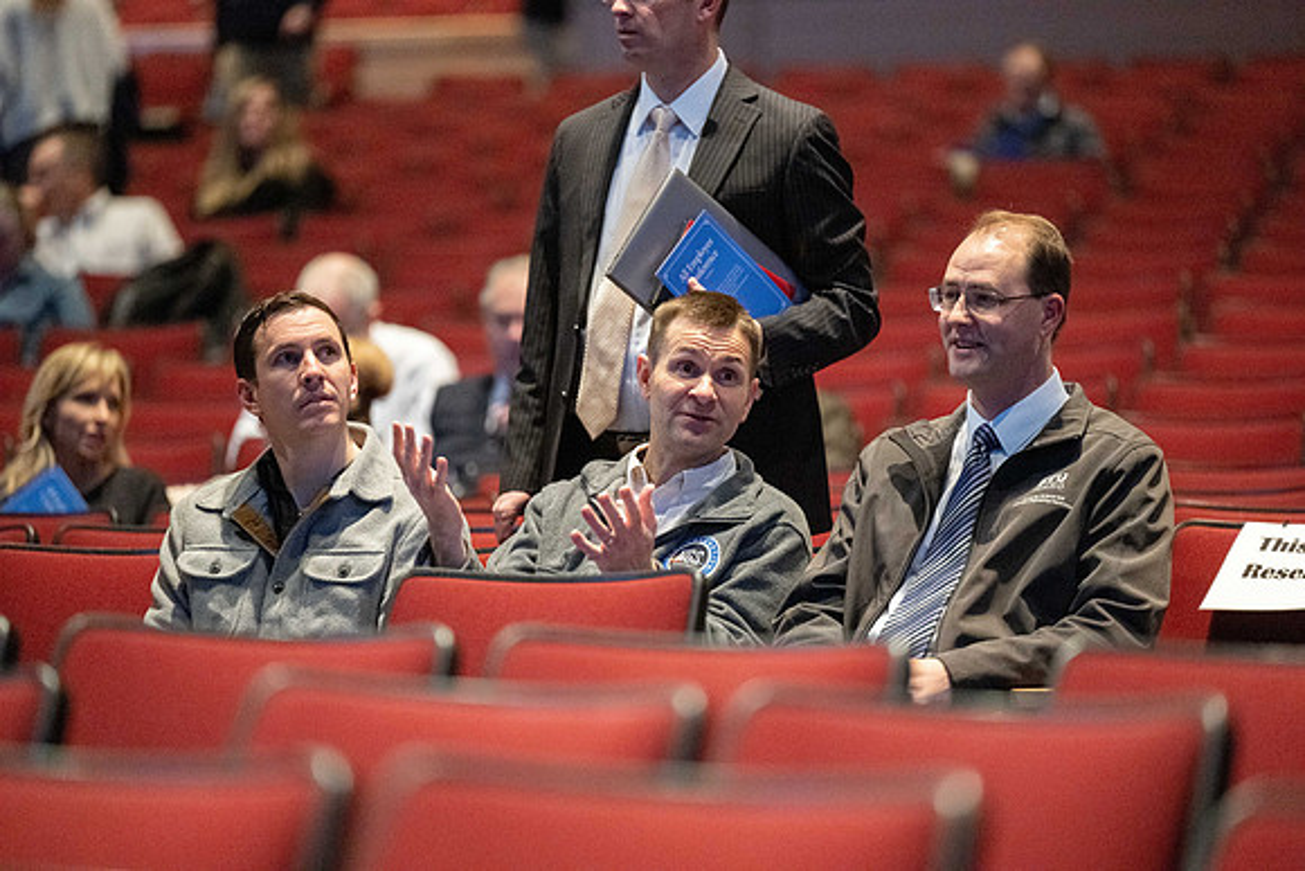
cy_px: 436
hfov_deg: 10.3
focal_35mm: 200
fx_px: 7251
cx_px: 652
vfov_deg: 6.9
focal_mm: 200
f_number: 2.8
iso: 10000
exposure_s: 1/160
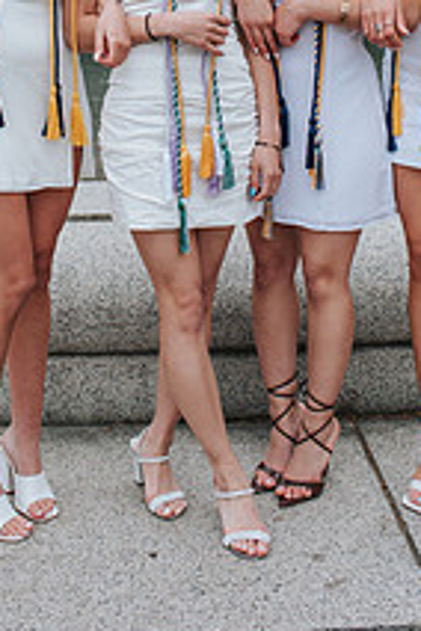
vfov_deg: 26.0
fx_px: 1298
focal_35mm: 74
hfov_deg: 18.4
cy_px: 3
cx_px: 216
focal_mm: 35
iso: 100
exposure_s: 1/500
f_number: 3.5
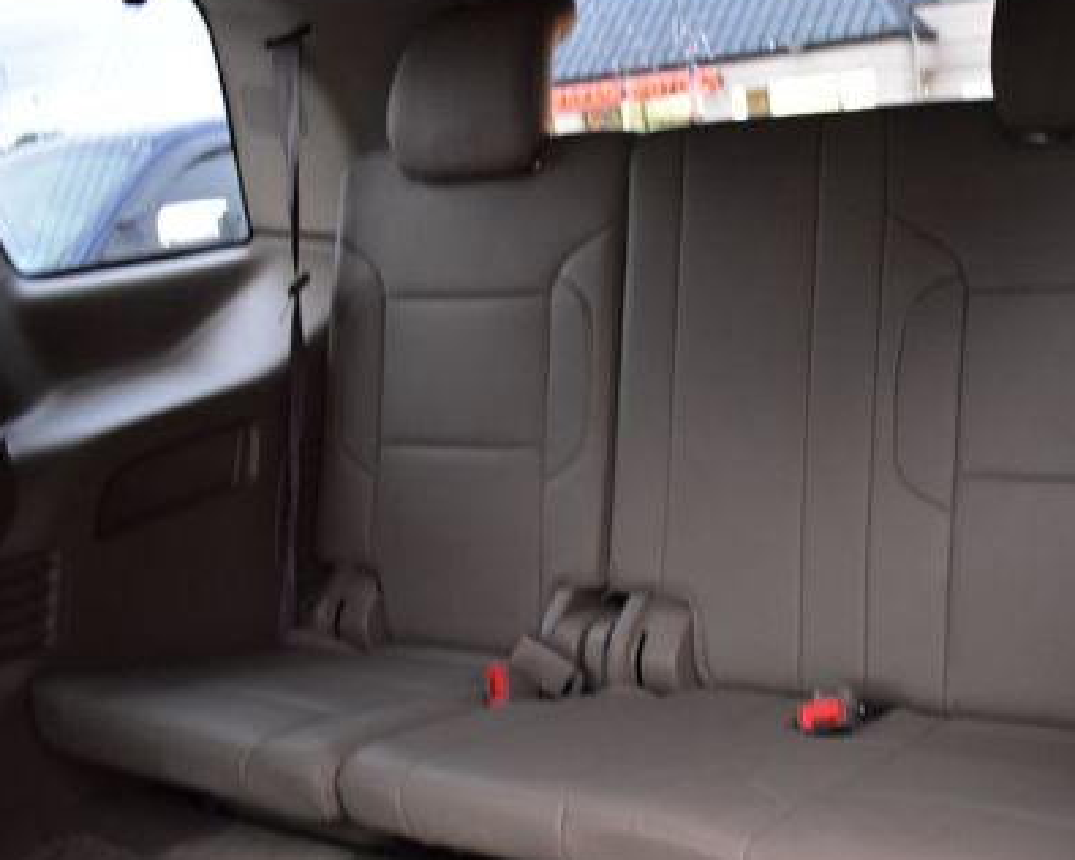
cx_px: 732
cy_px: 495
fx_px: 1304
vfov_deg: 36.4
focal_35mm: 41
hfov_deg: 44.0
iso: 1600
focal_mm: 18
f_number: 3.5
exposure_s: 1/2.5
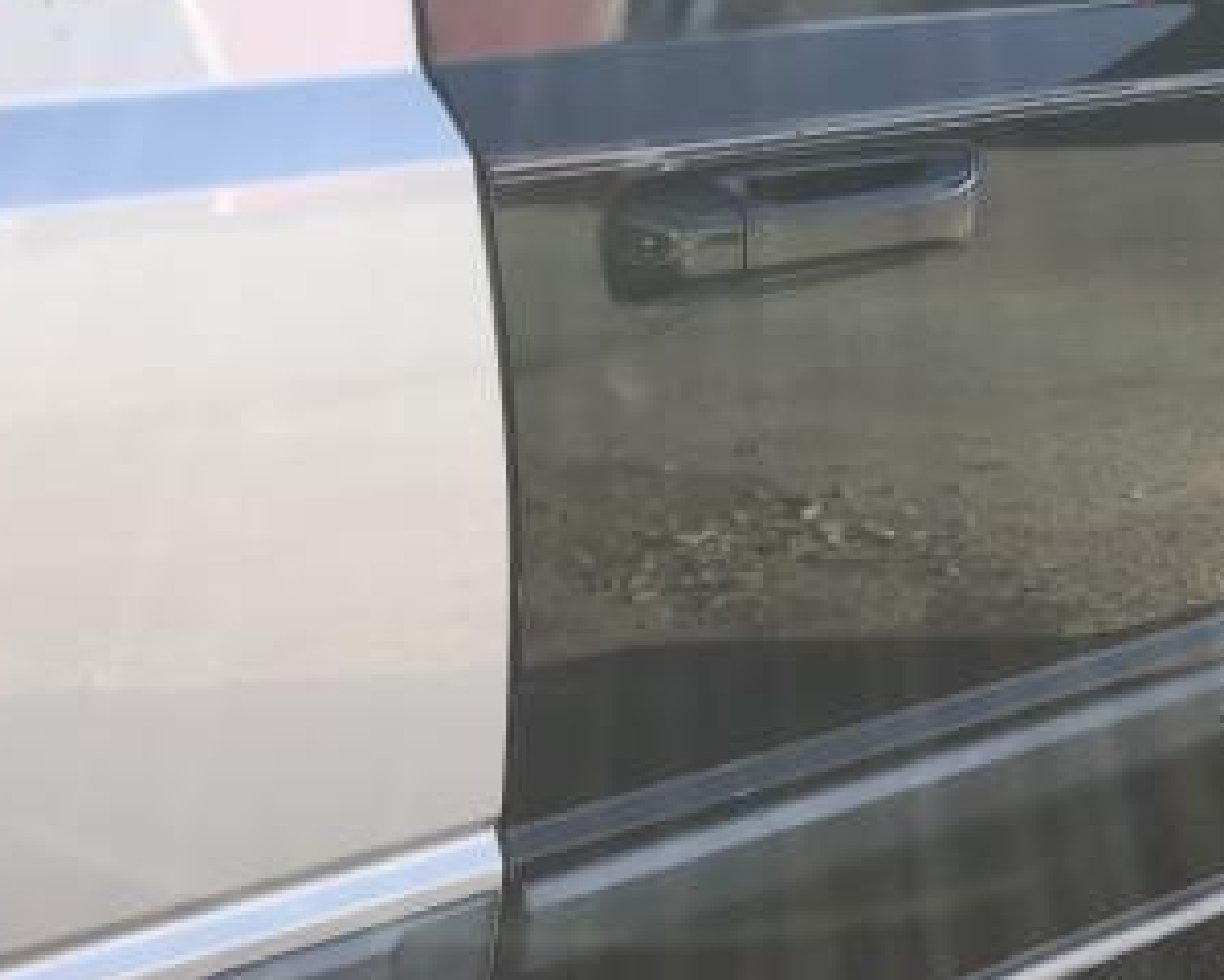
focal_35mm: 73
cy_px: 1004
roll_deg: -3.2
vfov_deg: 20.3
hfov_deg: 26.0
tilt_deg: -30.0
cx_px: 534
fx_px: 2644
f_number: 1.8
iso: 20
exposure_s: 1/355
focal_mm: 3.99
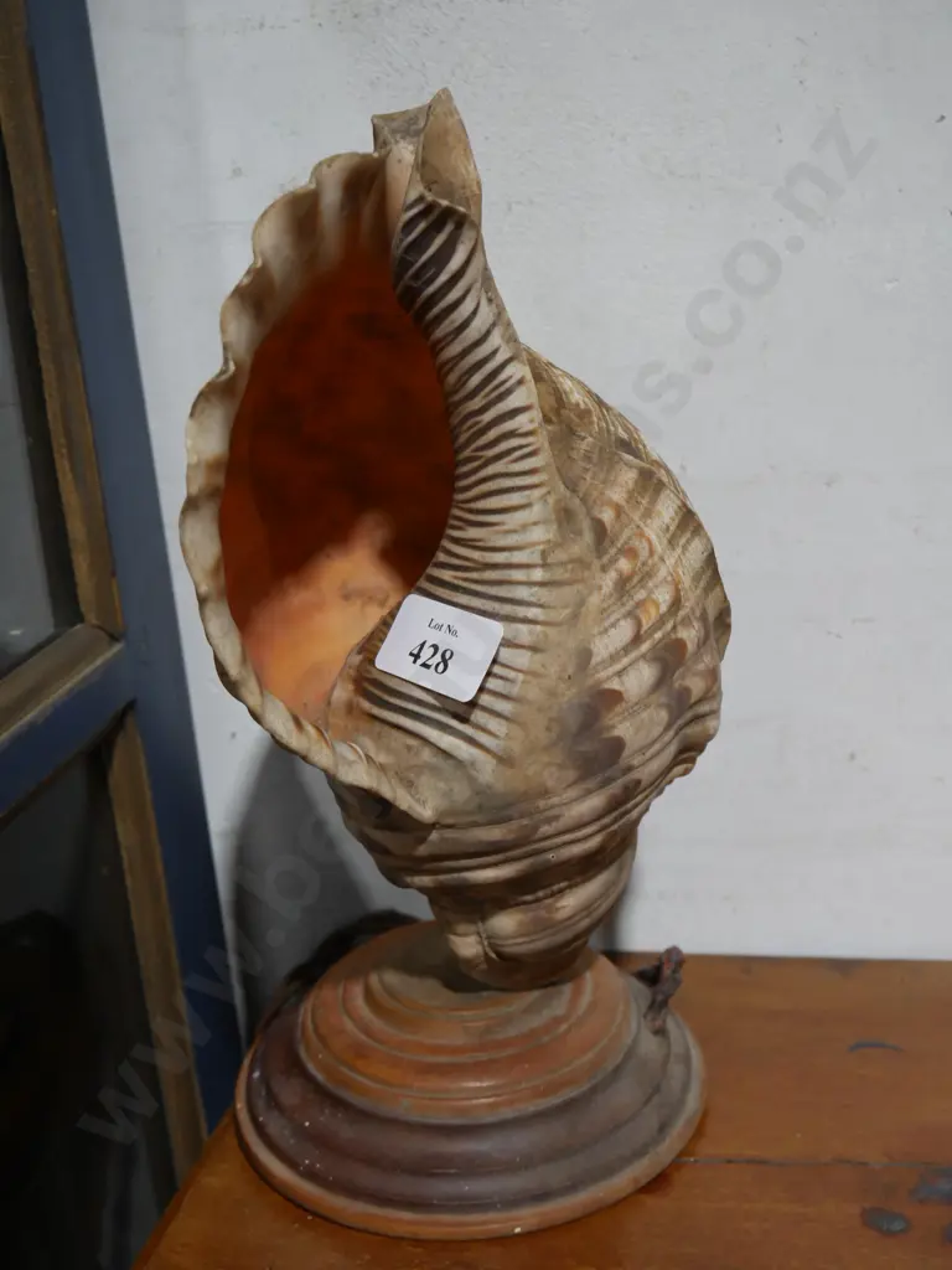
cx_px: 476
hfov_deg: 31.5
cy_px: 635
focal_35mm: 46
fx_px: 1687
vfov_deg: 41.2
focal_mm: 23
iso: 640
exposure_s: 1/60
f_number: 5.1
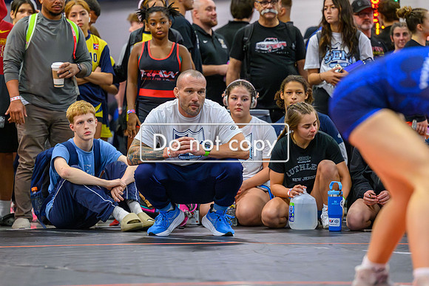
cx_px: 176
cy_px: 156
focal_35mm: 182
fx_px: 2175
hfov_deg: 11.3
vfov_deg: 7.5
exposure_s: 1/640
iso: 16000
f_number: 3.2
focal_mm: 135
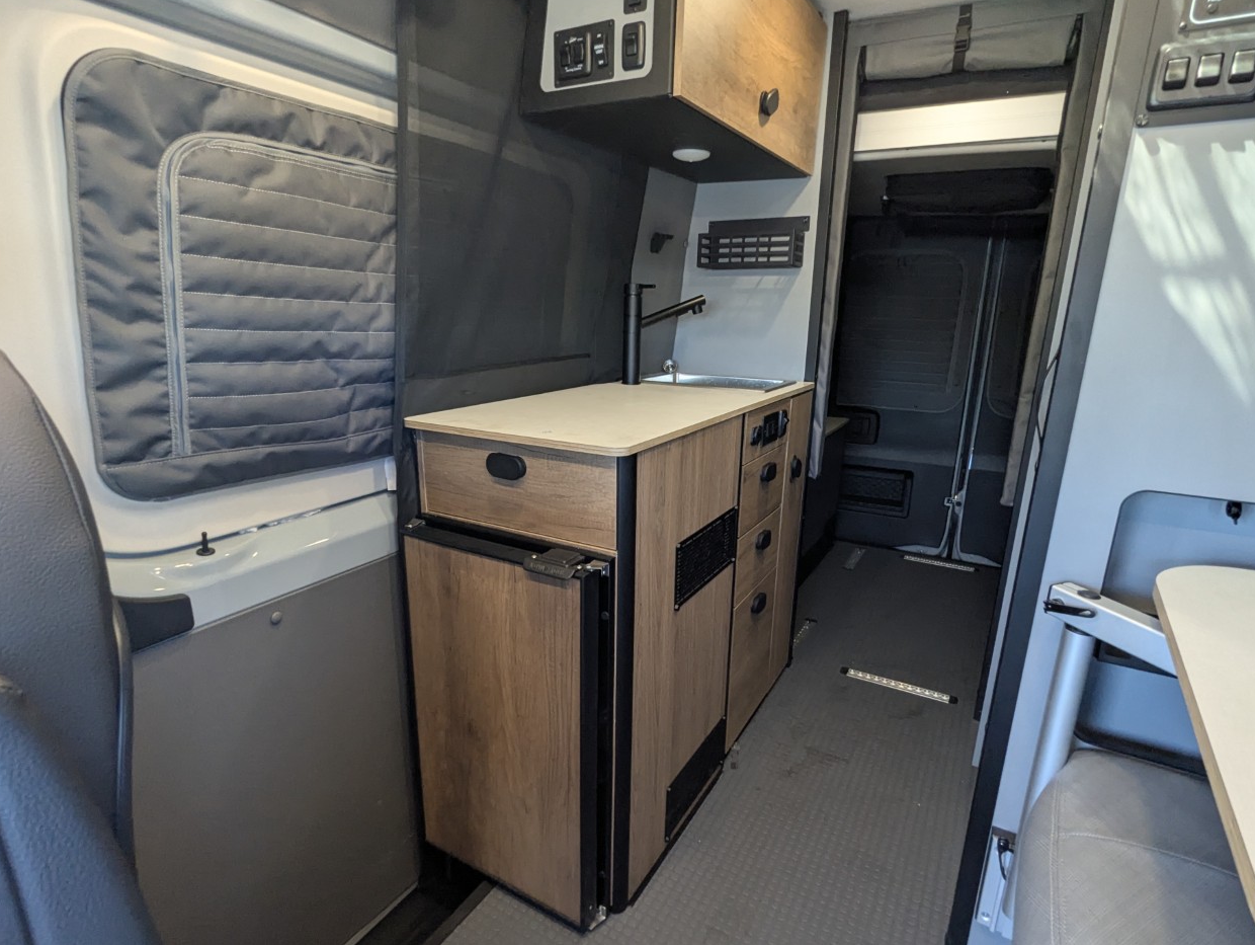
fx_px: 653
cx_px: 622
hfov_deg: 87.7
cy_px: 490
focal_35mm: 18
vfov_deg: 71.7
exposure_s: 1/77.5
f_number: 2.2
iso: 305
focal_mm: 2.35
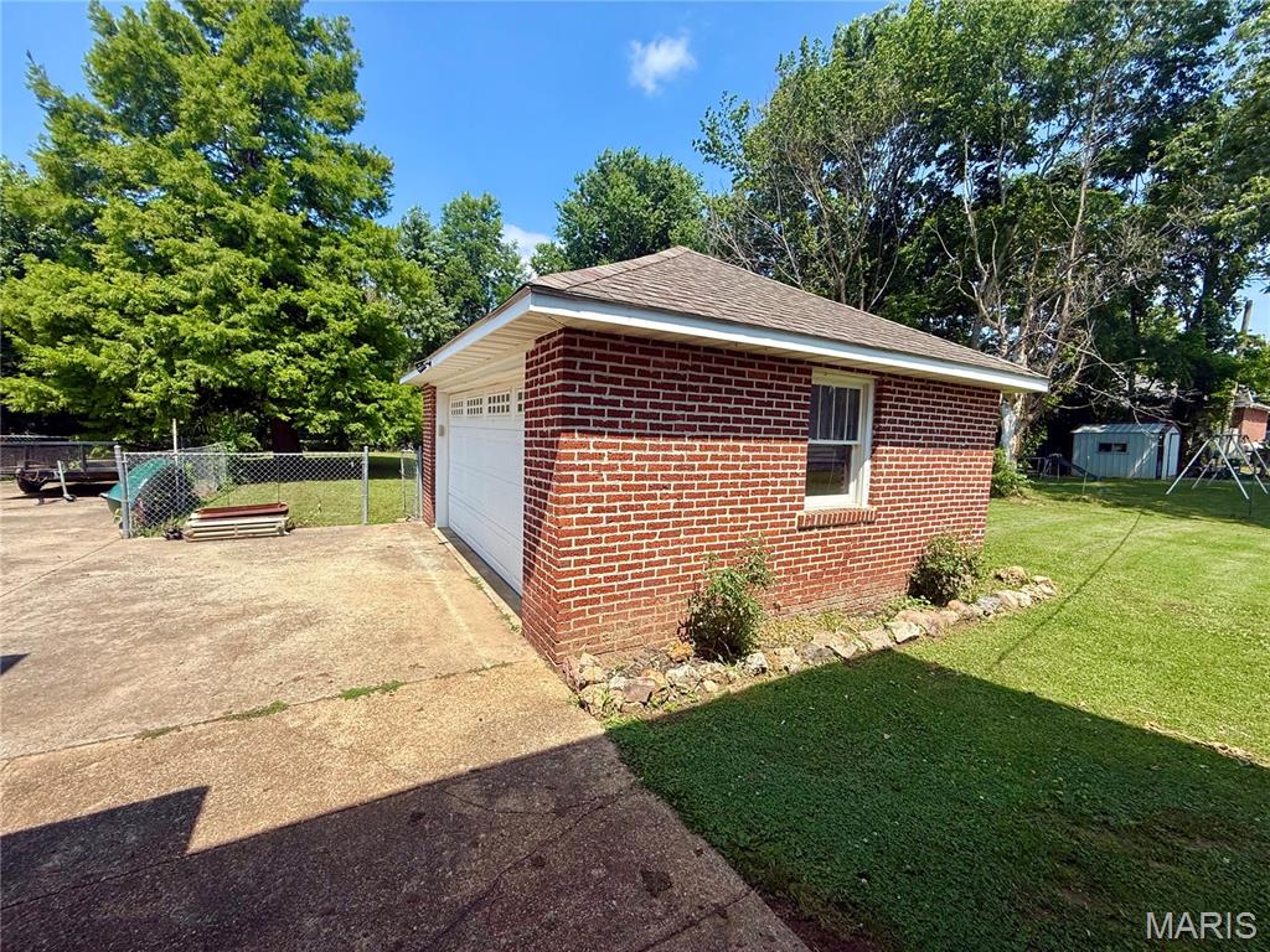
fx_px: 514
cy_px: 476
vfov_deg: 85.7
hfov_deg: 102.1
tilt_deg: -2.9
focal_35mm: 14
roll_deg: -2.7
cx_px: 635
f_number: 2.2
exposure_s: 1/1656
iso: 50
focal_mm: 2.22
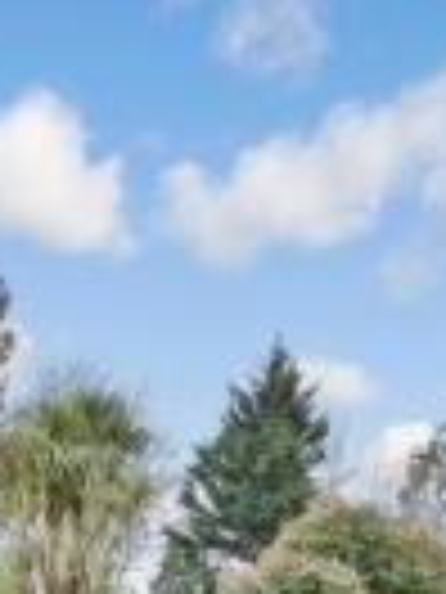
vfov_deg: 31.1
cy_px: 709
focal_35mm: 52
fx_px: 893
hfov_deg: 28.0
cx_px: 176
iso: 320
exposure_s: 1/40
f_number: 8
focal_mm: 10
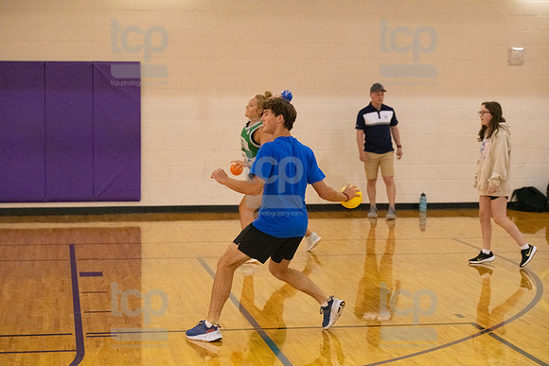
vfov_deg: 15.9
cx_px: 274
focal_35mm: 86
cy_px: 183
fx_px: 1312
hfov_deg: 23.6
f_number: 4
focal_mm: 86
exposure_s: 1/800
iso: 10000
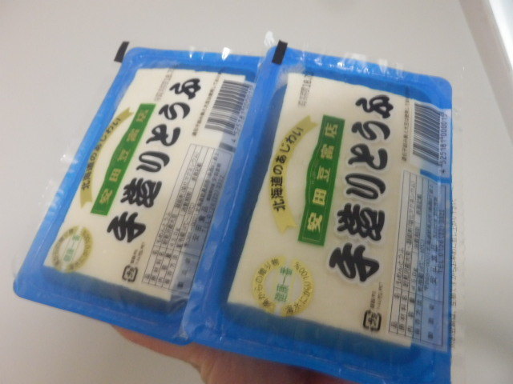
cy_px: 192
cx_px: 256
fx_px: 445
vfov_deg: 46.8
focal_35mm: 30
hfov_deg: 60.0
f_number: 3.5
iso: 800
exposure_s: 1/25
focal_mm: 5.3
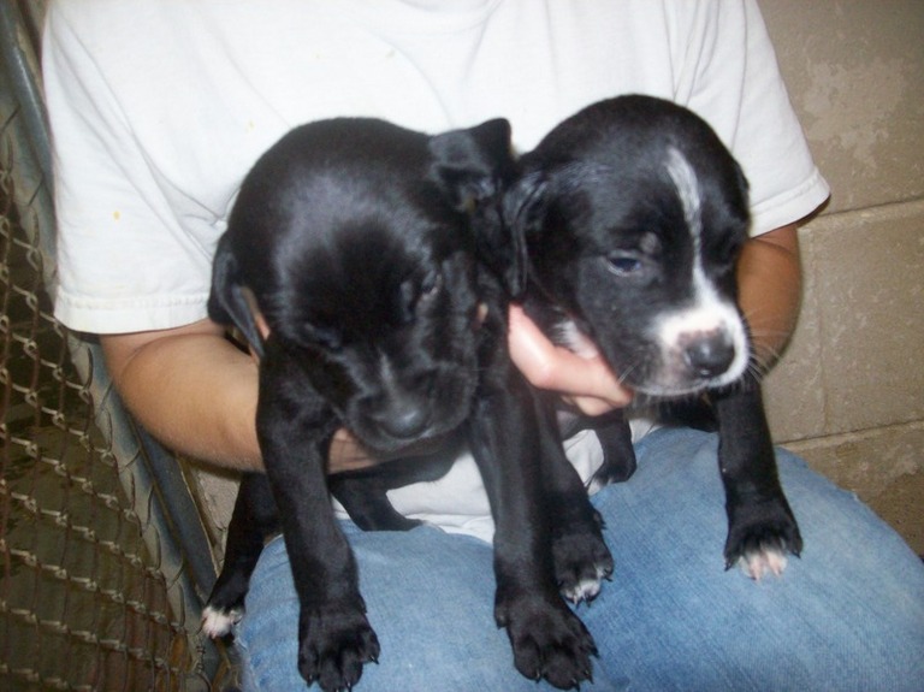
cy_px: 346
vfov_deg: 39.6
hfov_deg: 51.4
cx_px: 462
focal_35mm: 36
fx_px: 960
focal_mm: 6
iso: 200
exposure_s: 1/64
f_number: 2.7
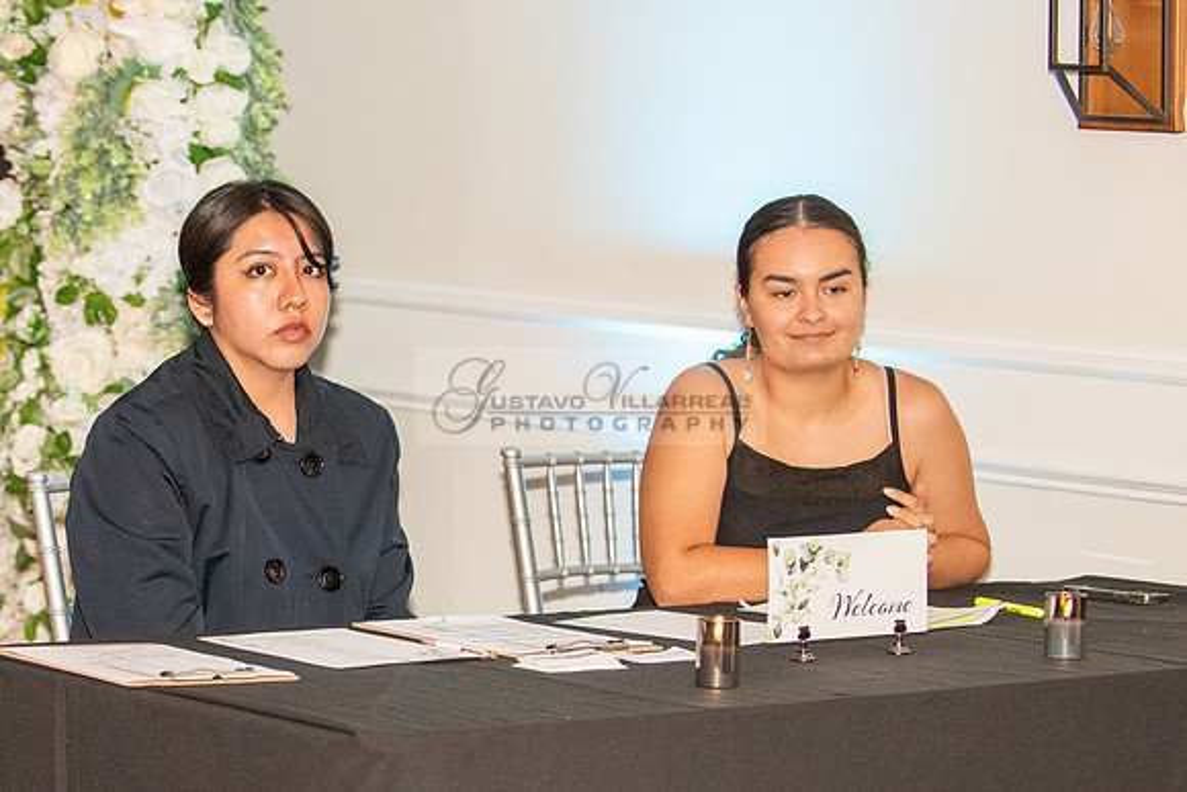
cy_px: 515
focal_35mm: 141
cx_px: 291
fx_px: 4642
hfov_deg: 14.5
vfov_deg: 9.7
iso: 2000
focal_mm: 70
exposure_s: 1/200
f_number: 2.8
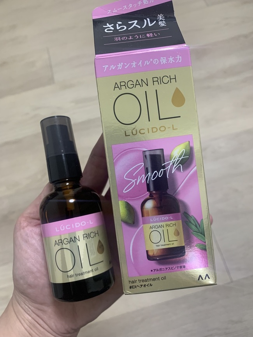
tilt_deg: -63.4
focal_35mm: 26
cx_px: 126
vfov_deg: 67.3
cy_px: 168
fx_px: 253
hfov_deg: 53.1
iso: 200
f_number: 1.8
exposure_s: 1/60
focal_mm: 4.25
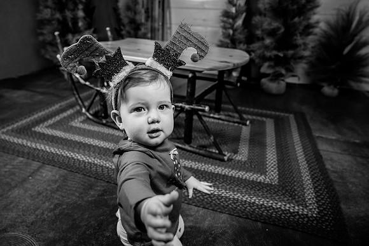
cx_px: 184
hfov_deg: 73.7
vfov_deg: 53.2
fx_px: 246
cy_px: 123
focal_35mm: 24
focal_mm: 24
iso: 200
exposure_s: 1/250
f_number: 4
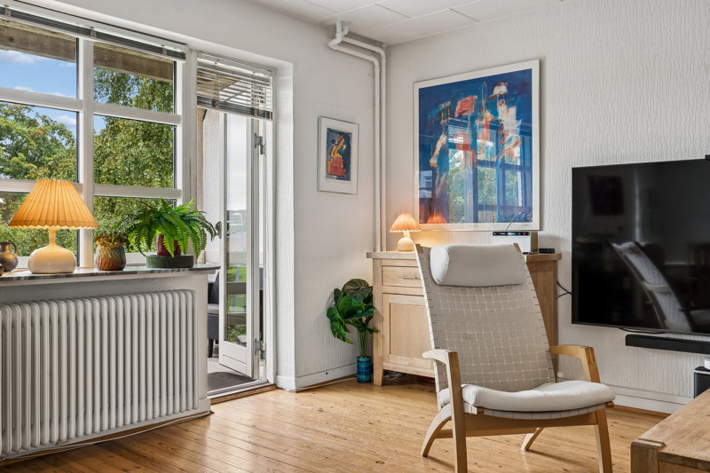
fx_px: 641
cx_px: 355
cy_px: 236
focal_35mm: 32
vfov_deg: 40.5
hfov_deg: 58.0
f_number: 8
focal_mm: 32.5
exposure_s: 1/13
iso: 200
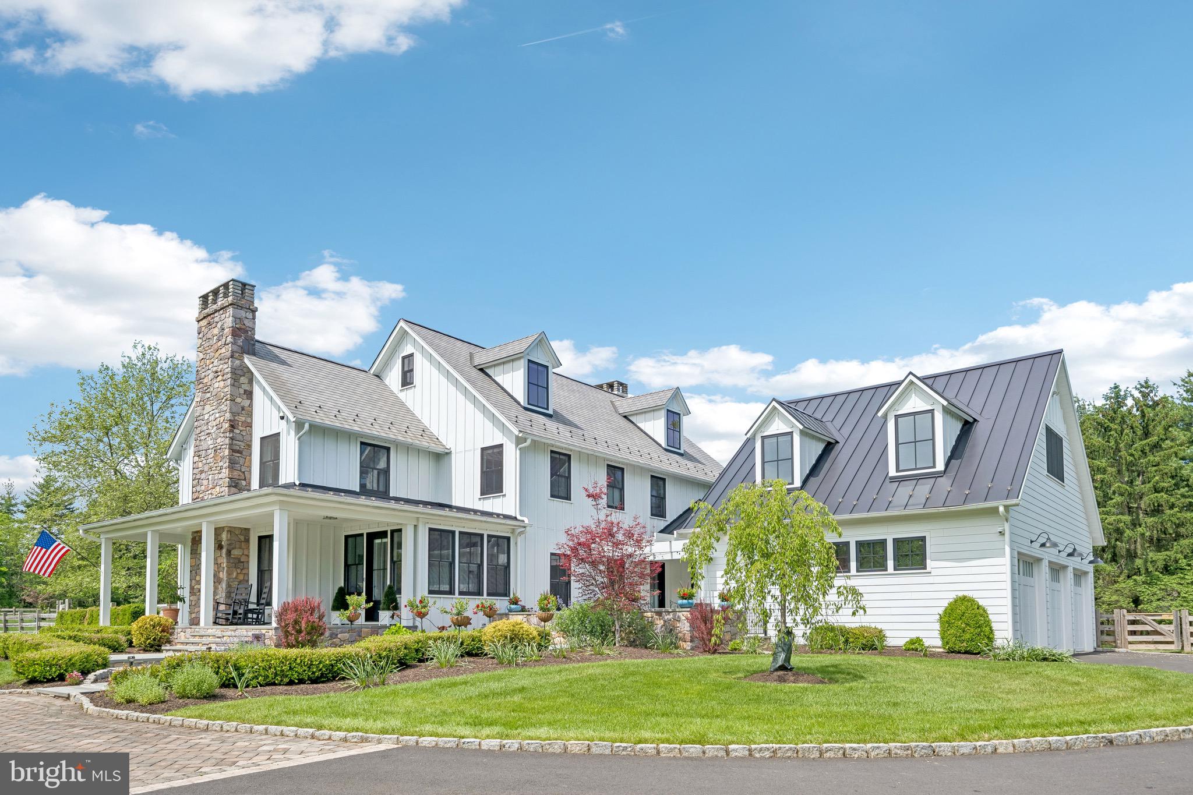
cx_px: 596
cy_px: 398
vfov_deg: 53.1
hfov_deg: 73.7
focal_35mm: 24
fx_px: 795
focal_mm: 24
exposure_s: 1/320
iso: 100
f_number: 8
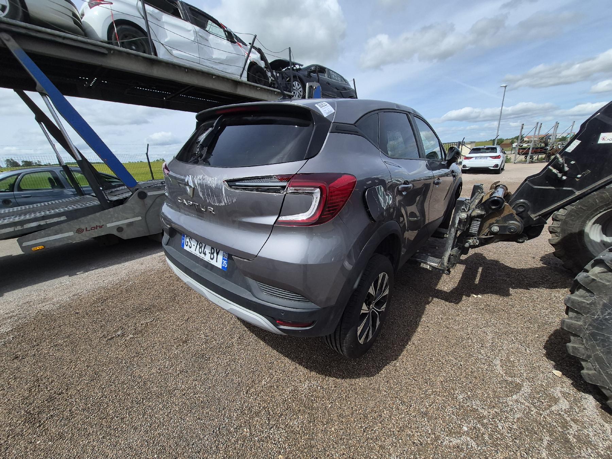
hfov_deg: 106.2
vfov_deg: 89.9
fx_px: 230
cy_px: 230
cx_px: 306
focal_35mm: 13
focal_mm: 1.74
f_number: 2.2
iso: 40
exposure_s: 1/2500
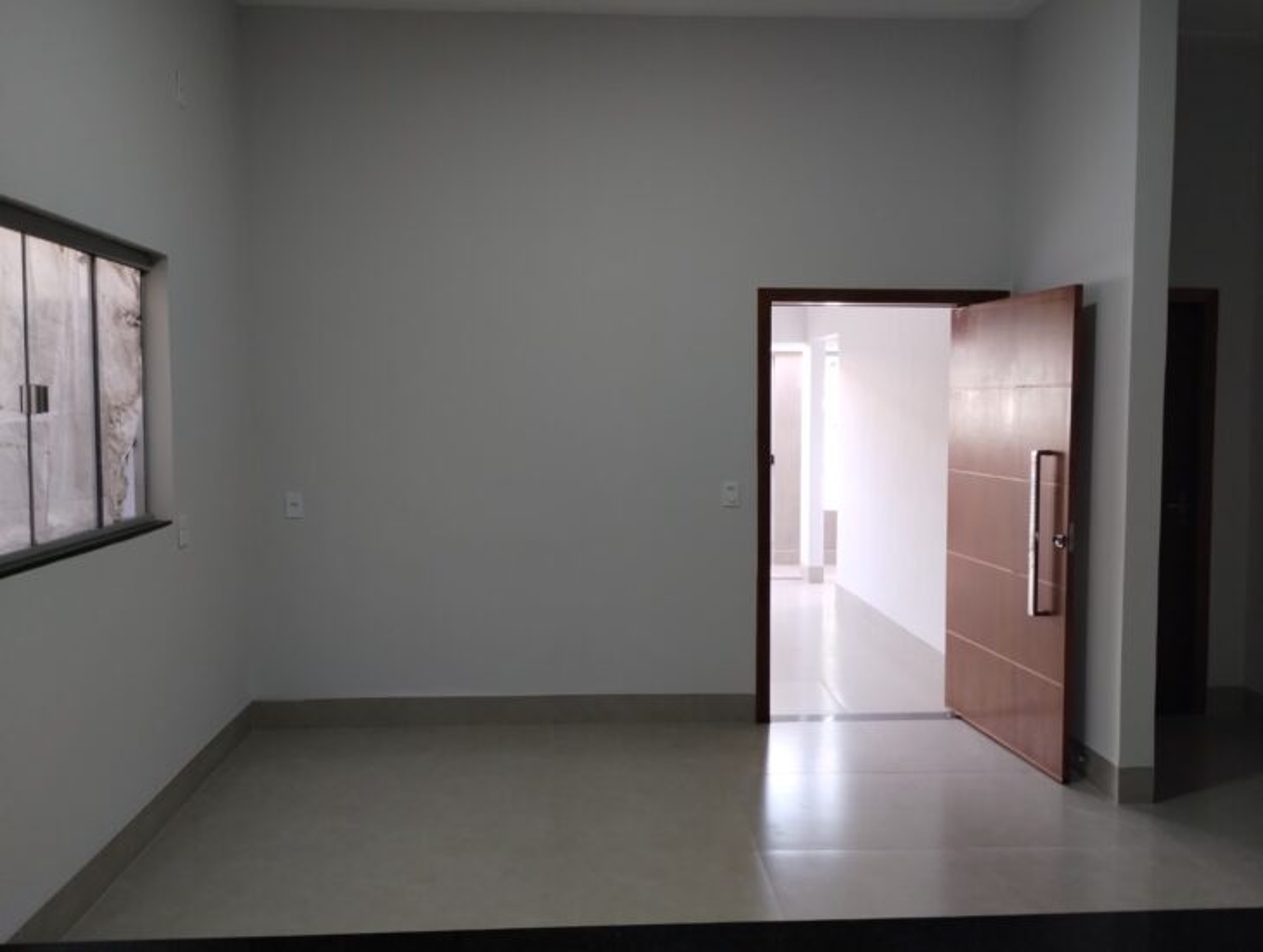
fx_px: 1023
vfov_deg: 49.9
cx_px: 632
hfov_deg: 63.4
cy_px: 476
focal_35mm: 28
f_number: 1.8
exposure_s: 1/40
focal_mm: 4.27
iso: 409
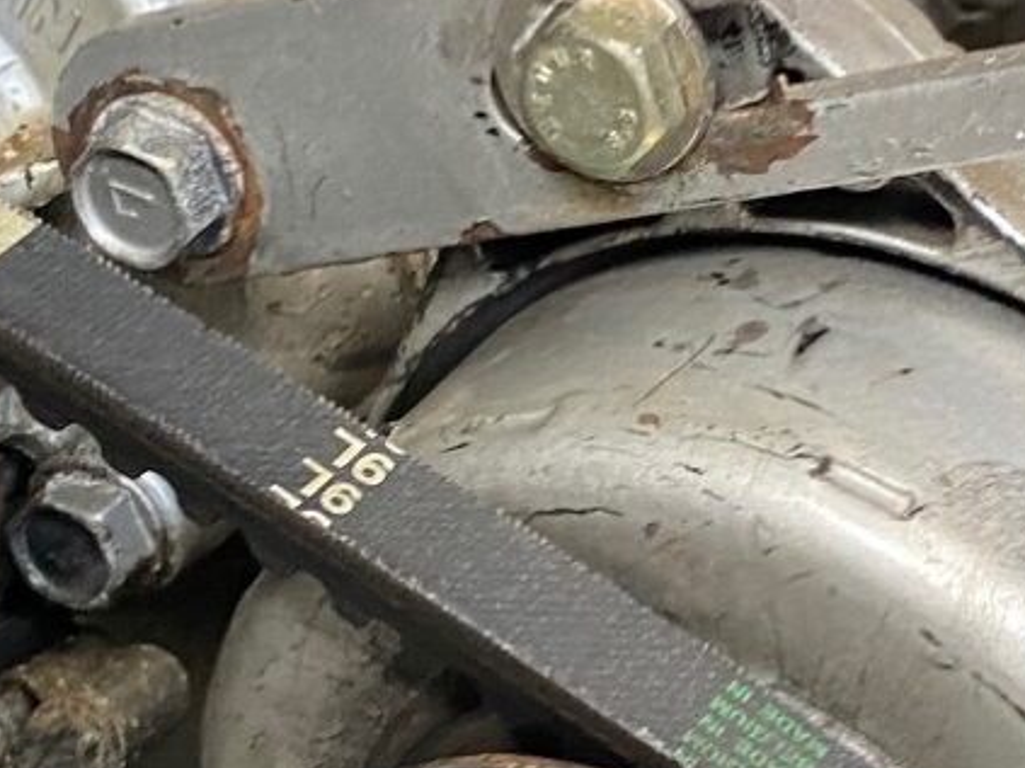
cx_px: 691
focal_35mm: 123
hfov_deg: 16.0
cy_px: 480
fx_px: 3641
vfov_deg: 12.0
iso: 320
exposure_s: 1/60
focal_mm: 4.25
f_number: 1.8
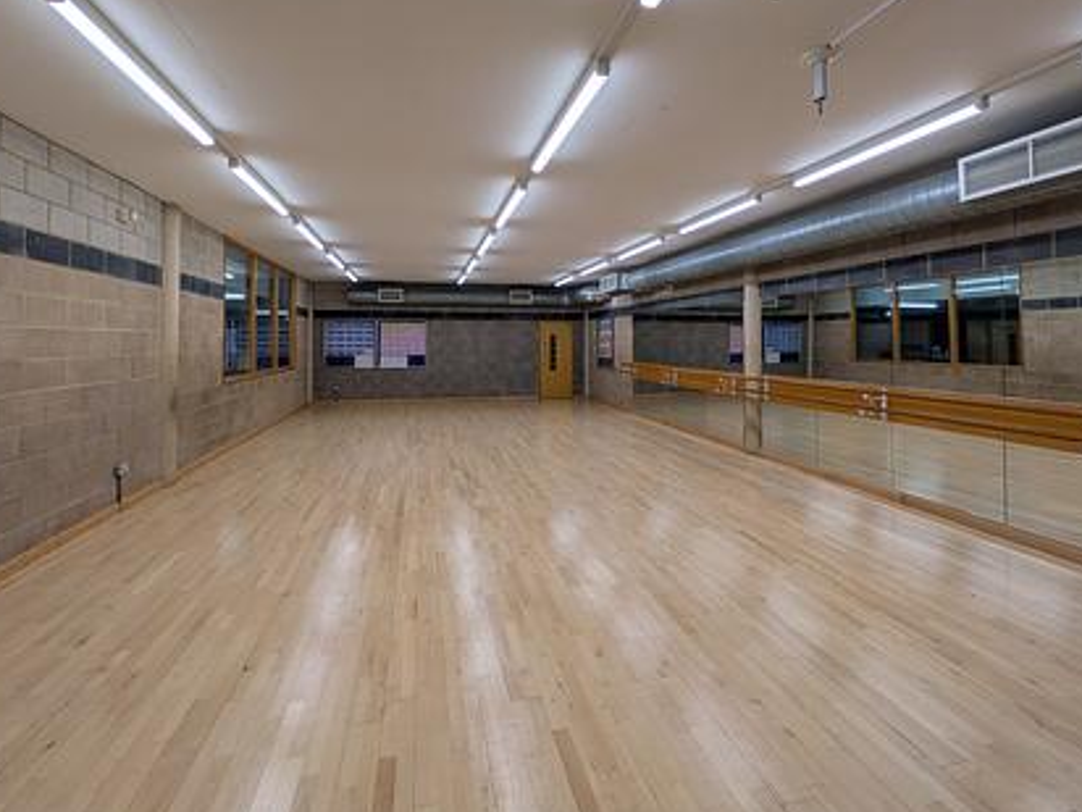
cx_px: 536
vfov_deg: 74.0
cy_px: 330
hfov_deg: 91.0
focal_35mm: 17
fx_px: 531
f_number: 2.2
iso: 52
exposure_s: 1/149
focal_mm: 1.85
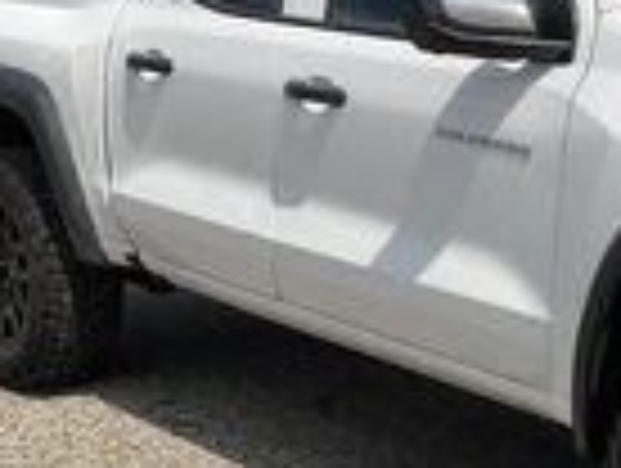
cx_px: 716
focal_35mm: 84
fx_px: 1510
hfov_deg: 21.8
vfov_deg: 17.6
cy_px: 216
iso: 25
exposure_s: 1/2959
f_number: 1.8
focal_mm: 3
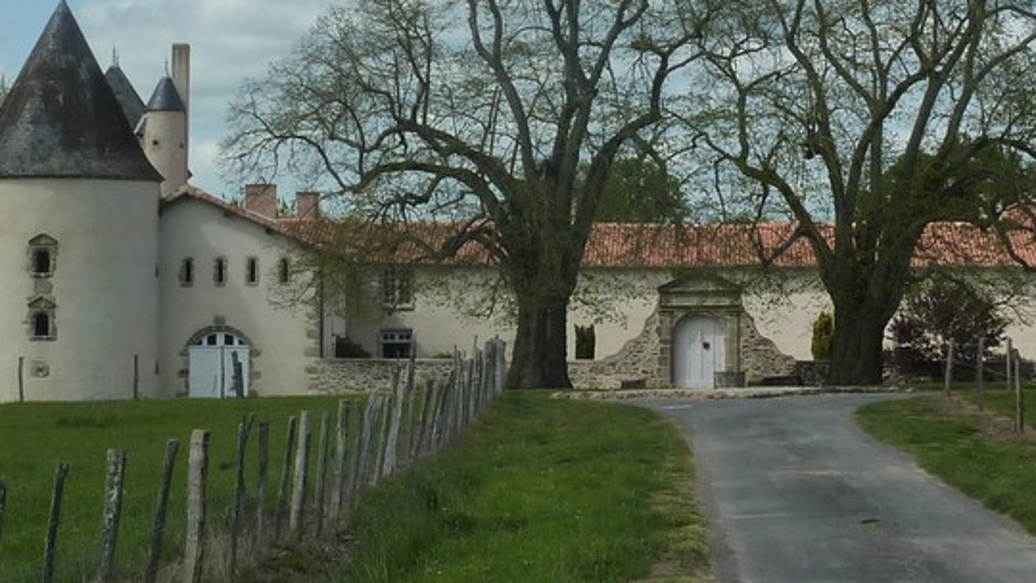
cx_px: 629
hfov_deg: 19.6
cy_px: 59
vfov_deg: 11.1
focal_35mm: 109
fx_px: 2995
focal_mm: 7.3
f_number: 5.6
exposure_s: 1/400
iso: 125
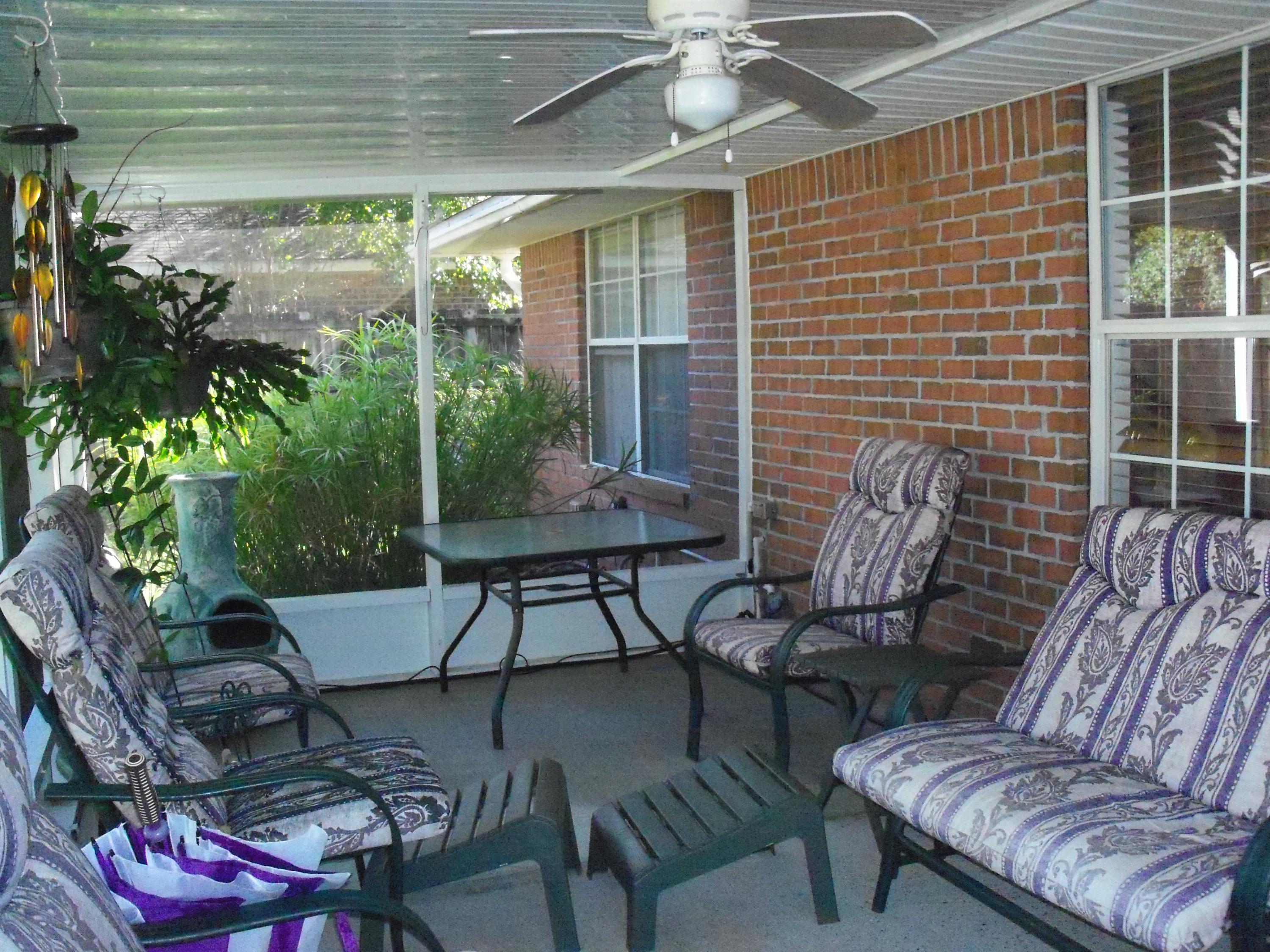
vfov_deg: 40.7
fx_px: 1284
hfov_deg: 52.6
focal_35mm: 35
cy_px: 476
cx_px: 635
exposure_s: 1/500
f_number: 3
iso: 800
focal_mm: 6.3
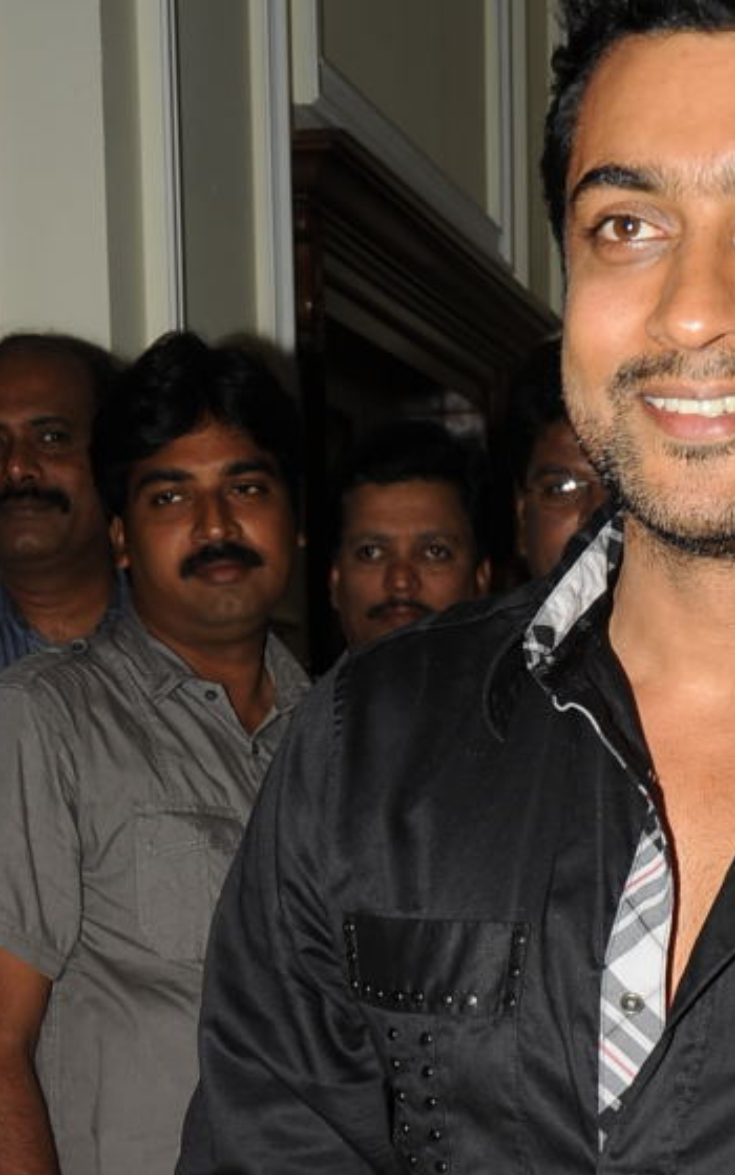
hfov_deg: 13.2
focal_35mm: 99
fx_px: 3173
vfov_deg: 20.1
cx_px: 453
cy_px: 1292
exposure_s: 1/125
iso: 200
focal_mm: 34
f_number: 9
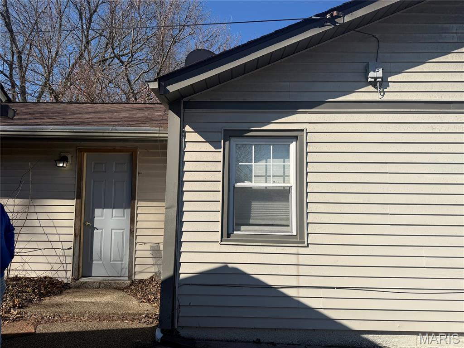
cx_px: 232
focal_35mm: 24
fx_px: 322
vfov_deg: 56.8
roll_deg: +0.0
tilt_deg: +5.2
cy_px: 174
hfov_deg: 71.6
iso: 80
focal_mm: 6.76
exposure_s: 1/6711
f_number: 1.78
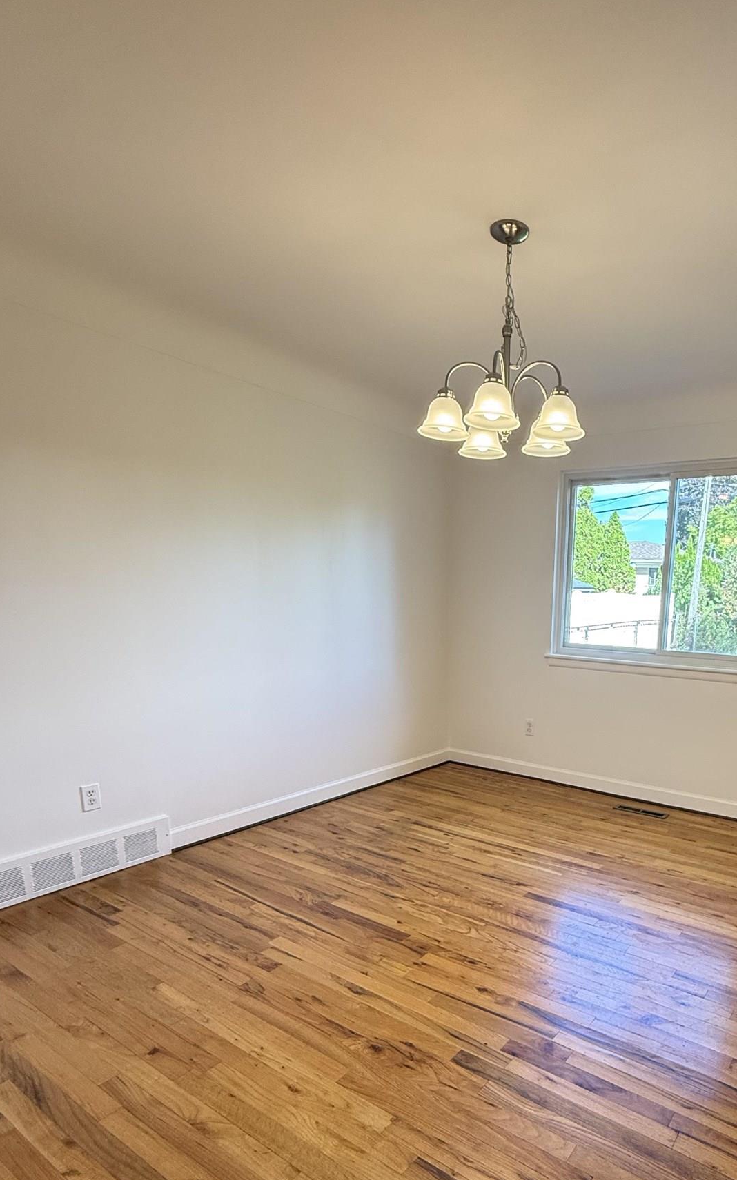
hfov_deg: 57.4
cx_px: 527
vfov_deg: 83.5
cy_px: 736
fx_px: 643
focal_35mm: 20
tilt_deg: -11.8
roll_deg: -1.8
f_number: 2.2
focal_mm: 2.22
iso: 250
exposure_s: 1/120
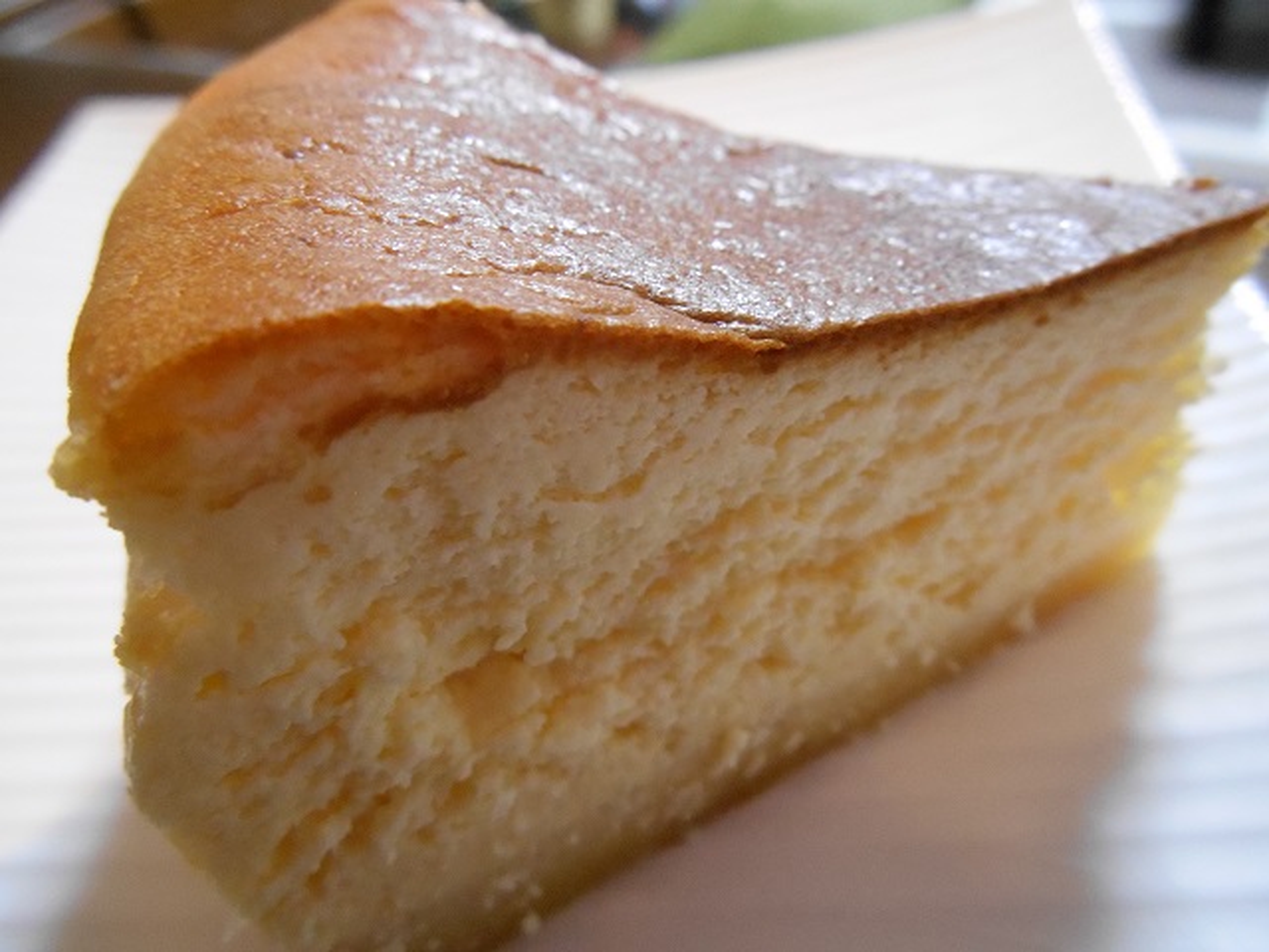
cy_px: 476
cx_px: 634
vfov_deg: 53.1
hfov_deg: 67.3
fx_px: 953
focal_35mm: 26
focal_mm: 4.7
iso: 800
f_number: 3.4
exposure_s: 1/13
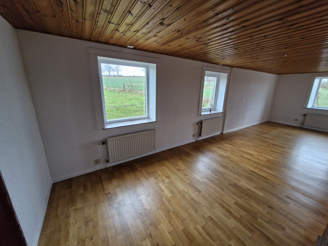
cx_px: 164
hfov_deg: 106.2
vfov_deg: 89.9
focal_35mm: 13
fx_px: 123
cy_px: 123
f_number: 2.2
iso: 320
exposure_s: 1/33
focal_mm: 1.74
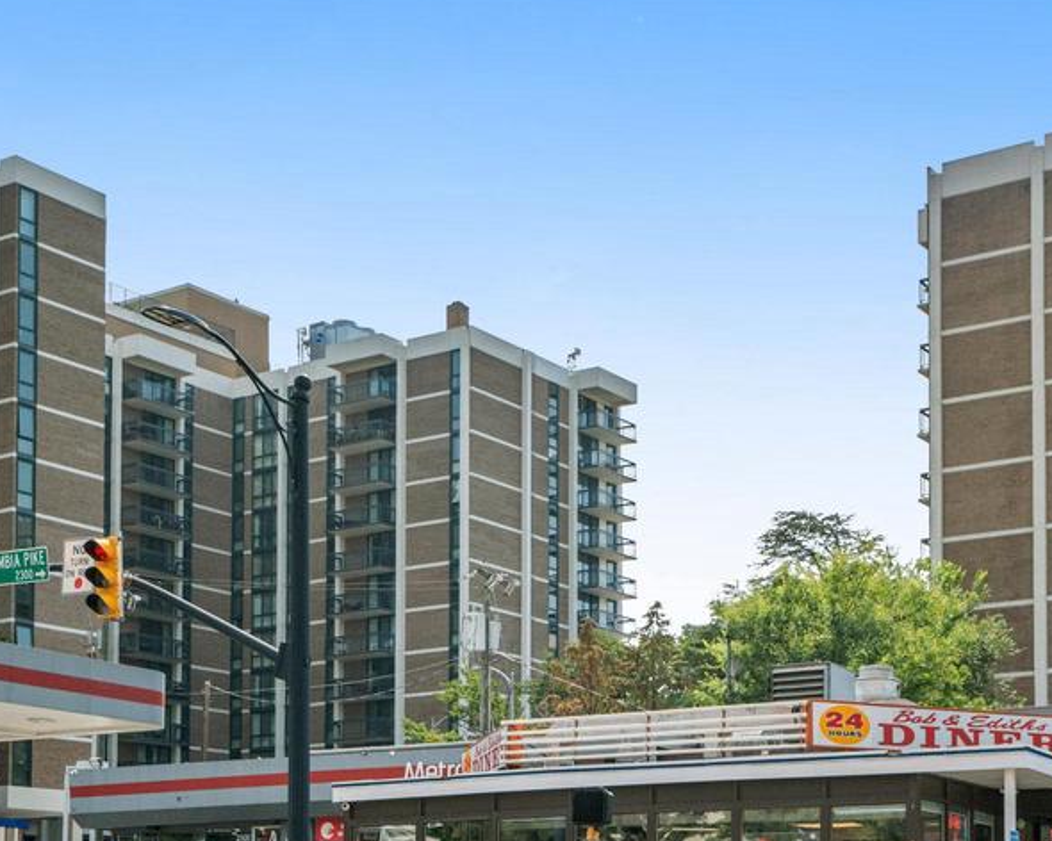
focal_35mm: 57
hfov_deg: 32.9
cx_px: 645
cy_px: 553
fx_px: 1775
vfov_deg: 26.5
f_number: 8
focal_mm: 35
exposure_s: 1/2500
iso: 1250
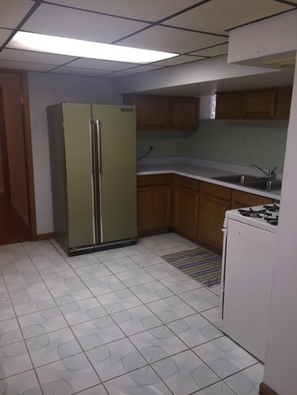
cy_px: 198
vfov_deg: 61.7
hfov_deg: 48.2
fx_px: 332
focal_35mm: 29
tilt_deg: -12.4
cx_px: 148
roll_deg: -1.4
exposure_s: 1/30
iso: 125
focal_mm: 4.15
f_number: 2.2
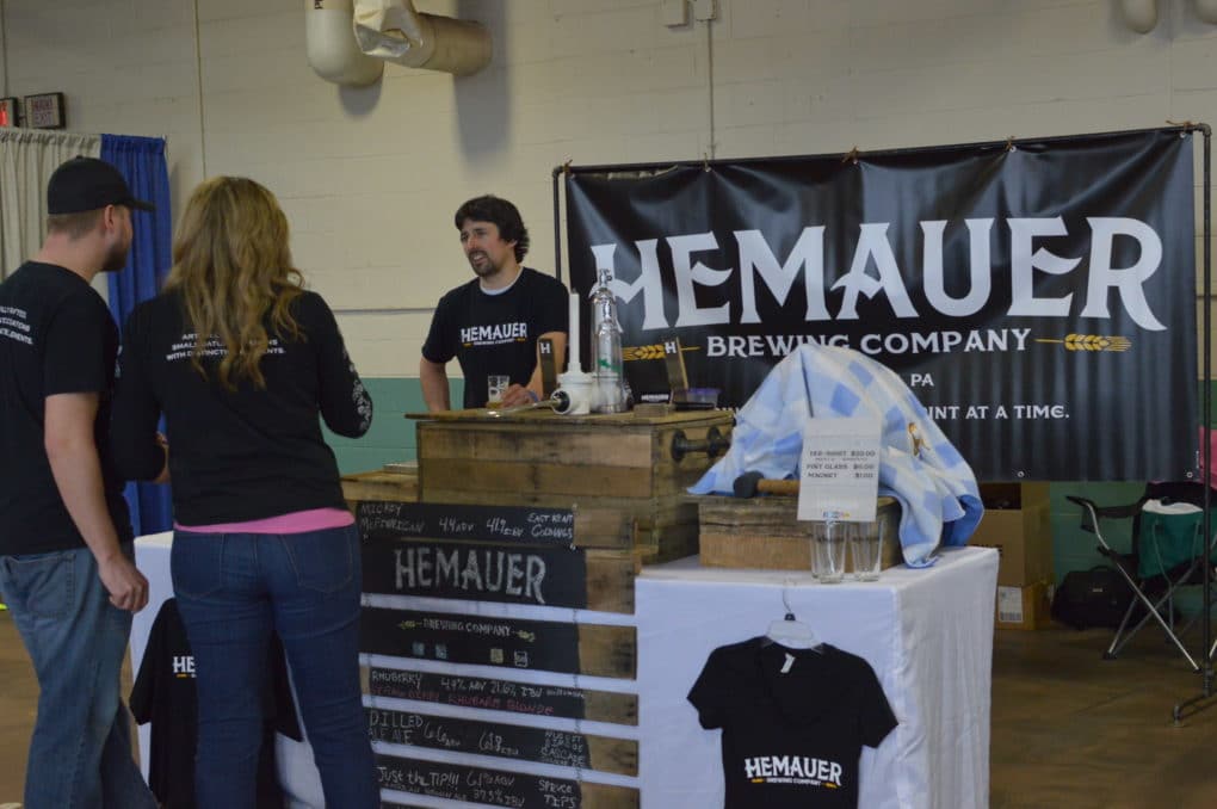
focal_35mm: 52
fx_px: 1773
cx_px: 608
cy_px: 404
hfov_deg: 37.9
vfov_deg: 25.7
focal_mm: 35
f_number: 5
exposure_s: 1/100
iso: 1600
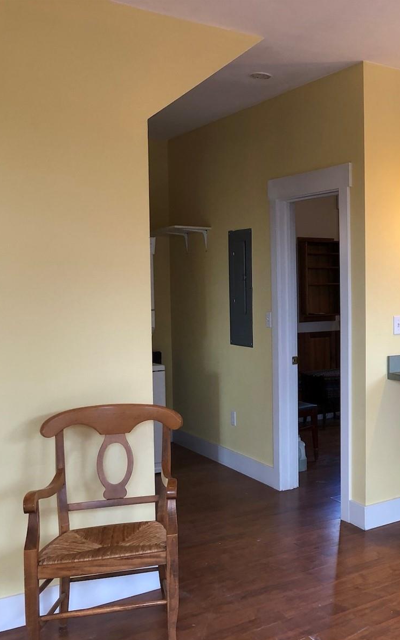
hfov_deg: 29.5
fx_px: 698
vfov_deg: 49.3
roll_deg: -0.2
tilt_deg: -3.0
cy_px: 321
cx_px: 416
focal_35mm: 40
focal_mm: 3.99
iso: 25
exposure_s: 1/30
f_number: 1.8
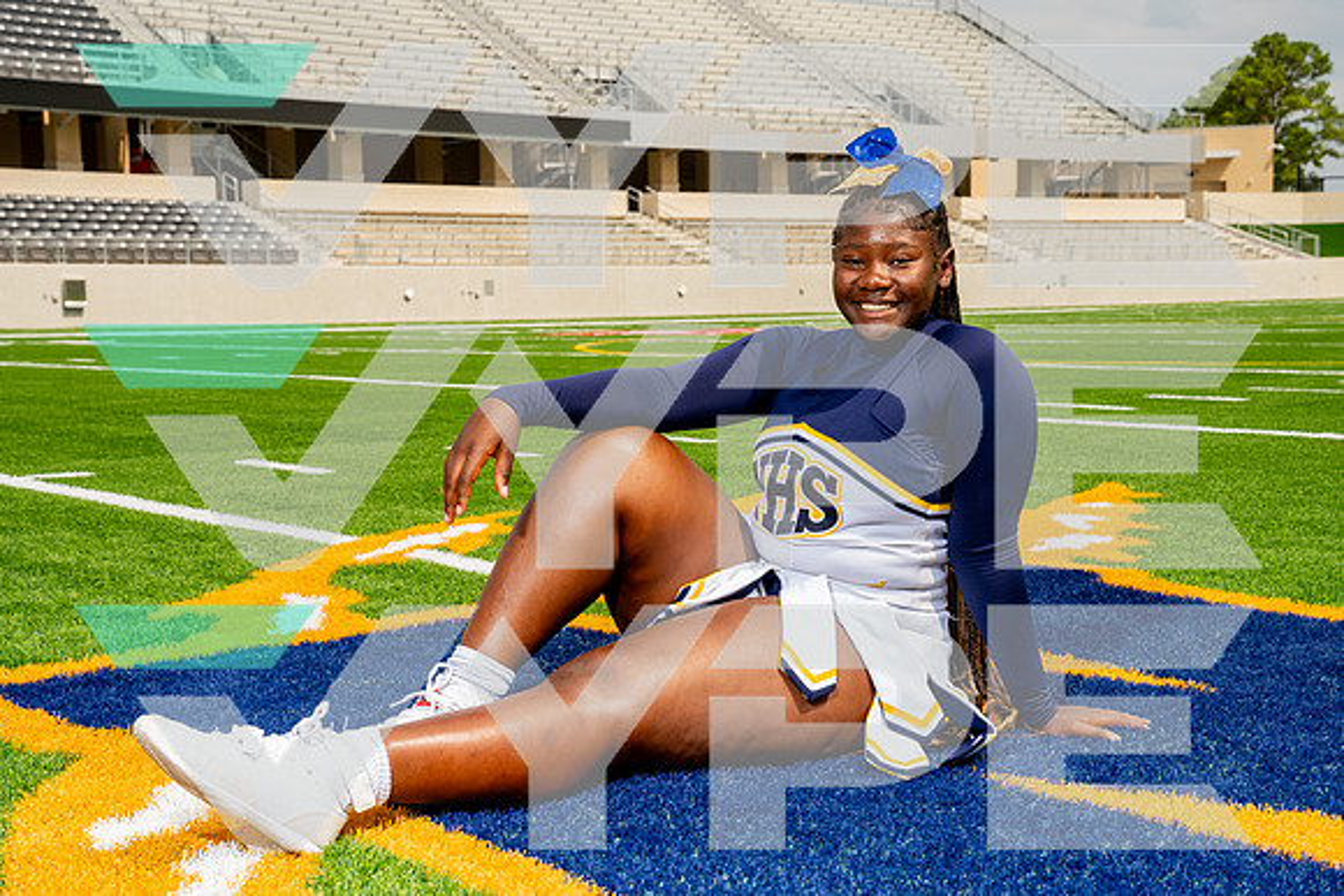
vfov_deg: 25.8
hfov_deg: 37.8
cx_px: 672
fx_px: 1960
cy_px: 448
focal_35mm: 52
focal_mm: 50
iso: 100
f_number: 8
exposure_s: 1/250
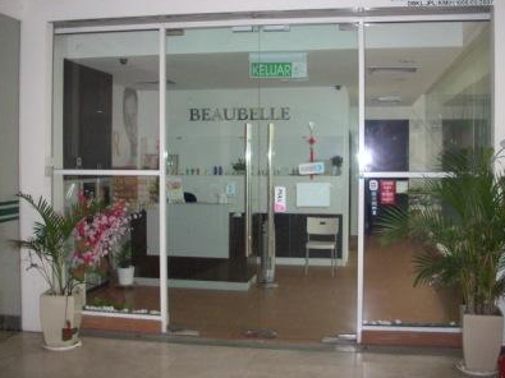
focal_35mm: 42
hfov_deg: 44.8
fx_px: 613
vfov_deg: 34.3
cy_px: 165
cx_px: 268
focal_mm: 6.2
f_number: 2.8
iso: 400
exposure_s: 1/60
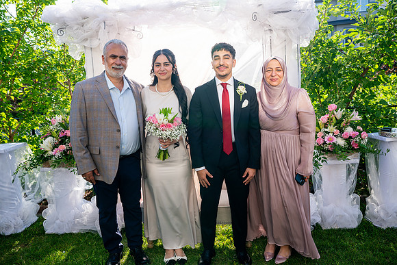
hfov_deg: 65.5
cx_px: 198
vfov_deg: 46.4
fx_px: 309
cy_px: 132
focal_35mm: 28
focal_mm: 28
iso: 200
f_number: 3.5
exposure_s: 1/640
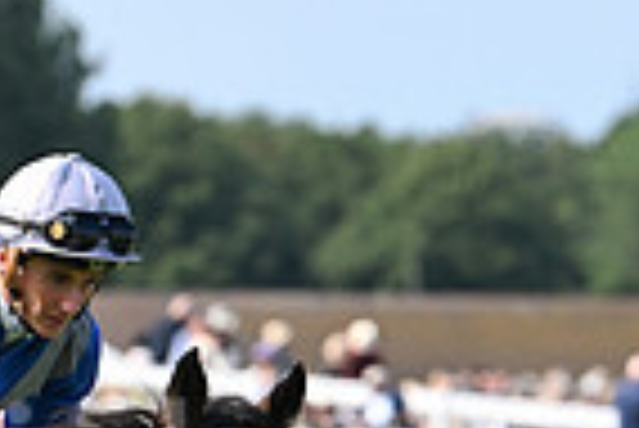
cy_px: 773
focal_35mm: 815
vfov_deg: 1.7
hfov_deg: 2.5
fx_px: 14481
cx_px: 63
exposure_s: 1/2000
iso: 500
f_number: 5
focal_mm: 200
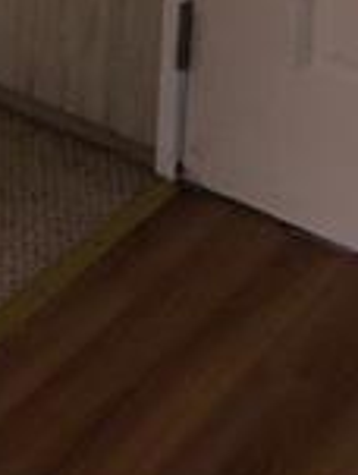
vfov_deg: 12.0
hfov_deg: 9.7
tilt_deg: -11.4
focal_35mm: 142
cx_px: -393
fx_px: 1950
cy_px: -538
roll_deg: +0.4
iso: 100
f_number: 1.8
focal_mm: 3.99
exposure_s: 1/4
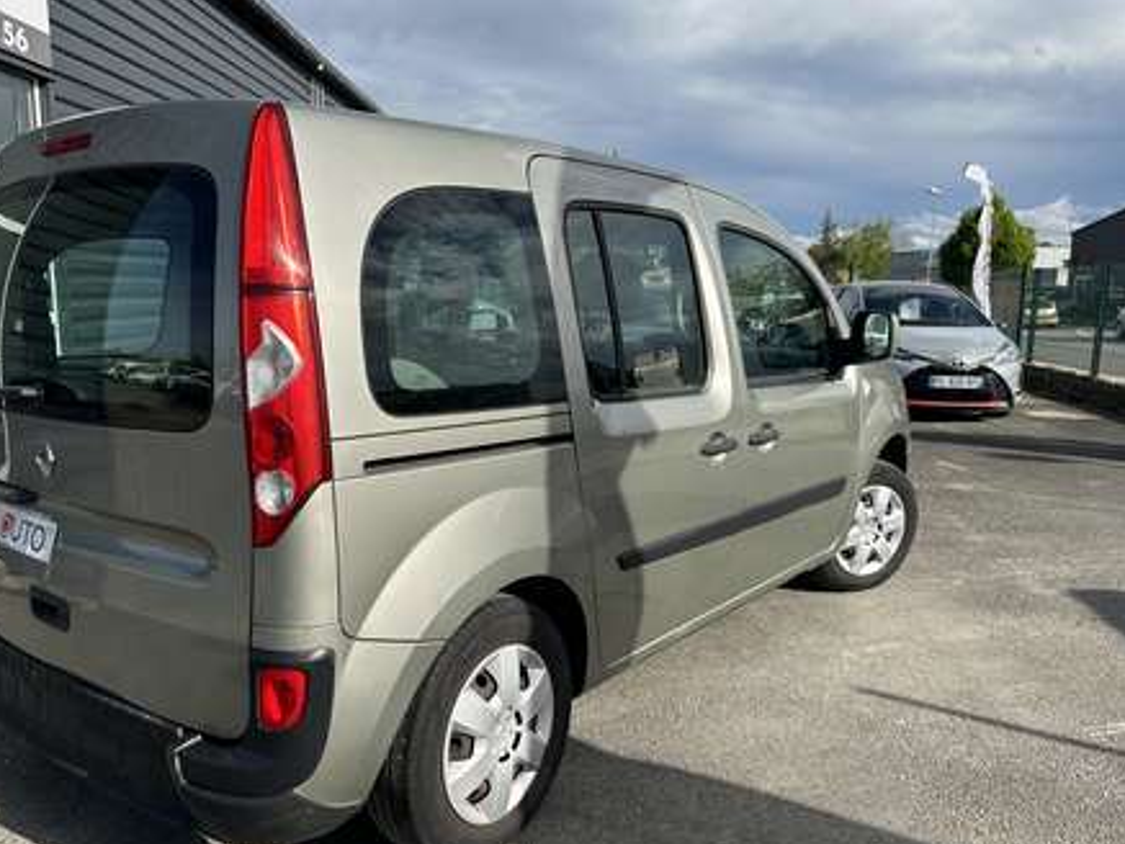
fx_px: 910
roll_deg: +0.2
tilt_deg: -10.7
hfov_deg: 63.1
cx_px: 476
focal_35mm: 28
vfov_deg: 49.7
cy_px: 449
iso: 80
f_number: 1.78
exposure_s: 1/4348
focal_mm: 6.86
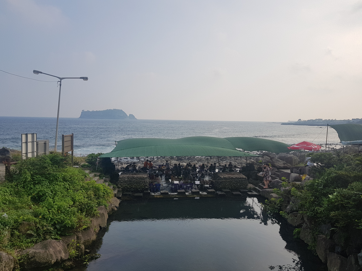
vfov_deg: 53.1
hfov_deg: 67.3
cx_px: 181
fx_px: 272
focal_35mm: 26
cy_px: 136
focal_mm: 4.2
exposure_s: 1/2744
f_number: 1.7
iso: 40
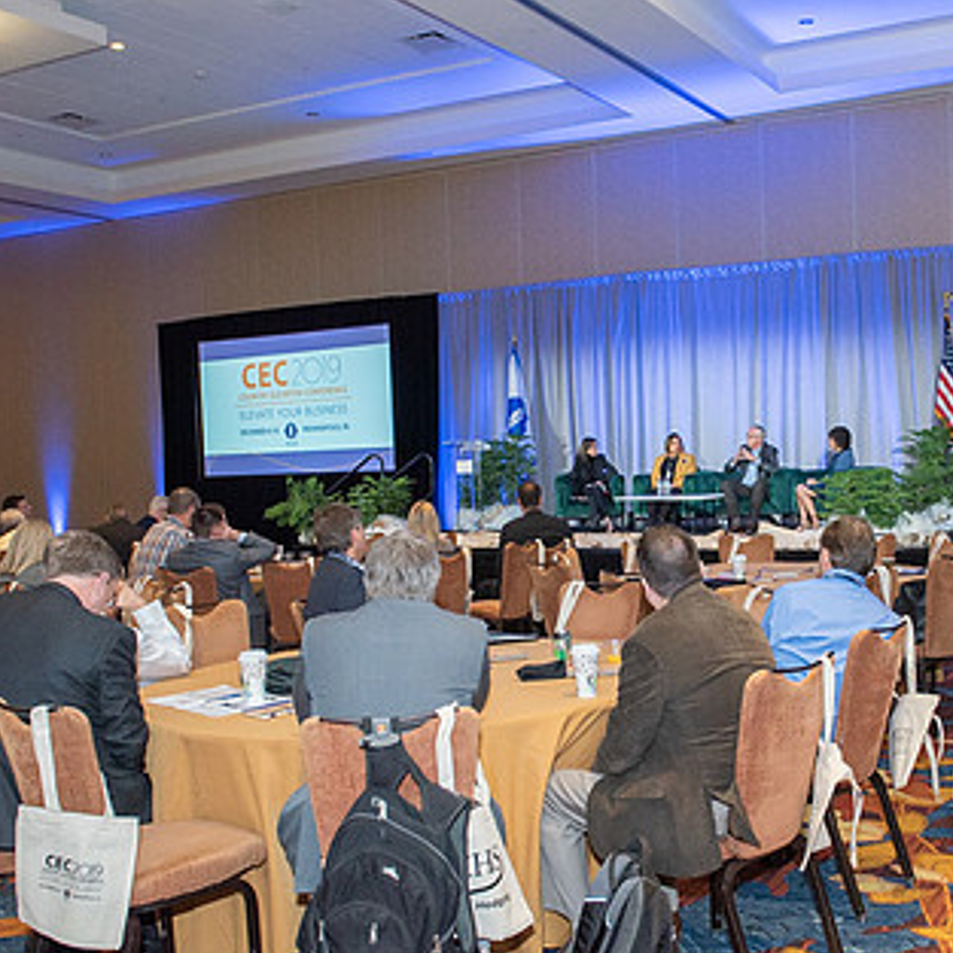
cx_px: 682
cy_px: 510
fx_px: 1215
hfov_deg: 41.9
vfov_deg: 42.8
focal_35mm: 39
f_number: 4
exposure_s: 1/200
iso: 1250
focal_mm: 24
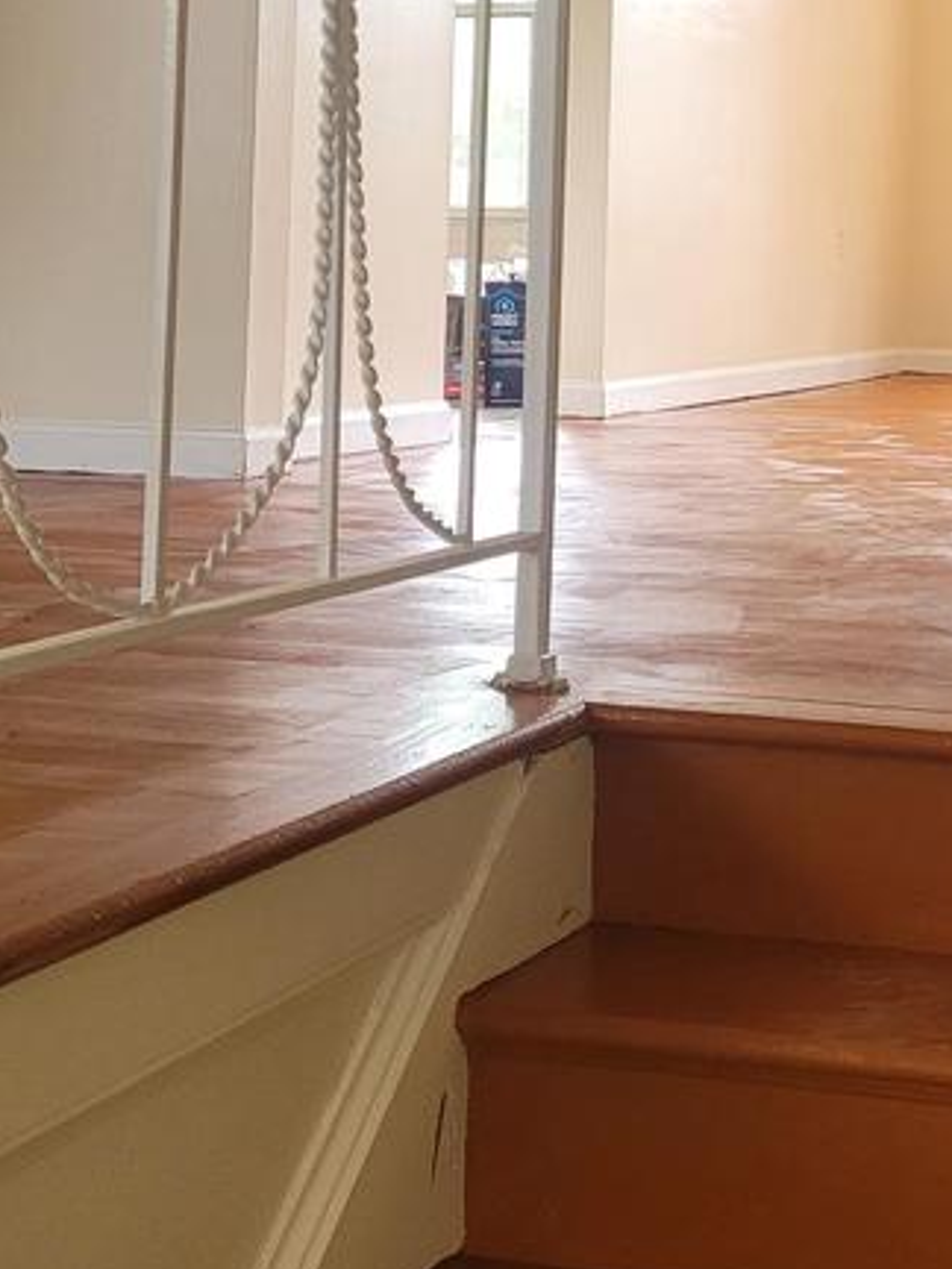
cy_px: 147
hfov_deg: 21.8
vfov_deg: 28.7
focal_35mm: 65
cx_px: 952
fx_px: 2383
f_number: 1.8
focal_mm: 5.4
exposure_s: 1/120
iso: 250
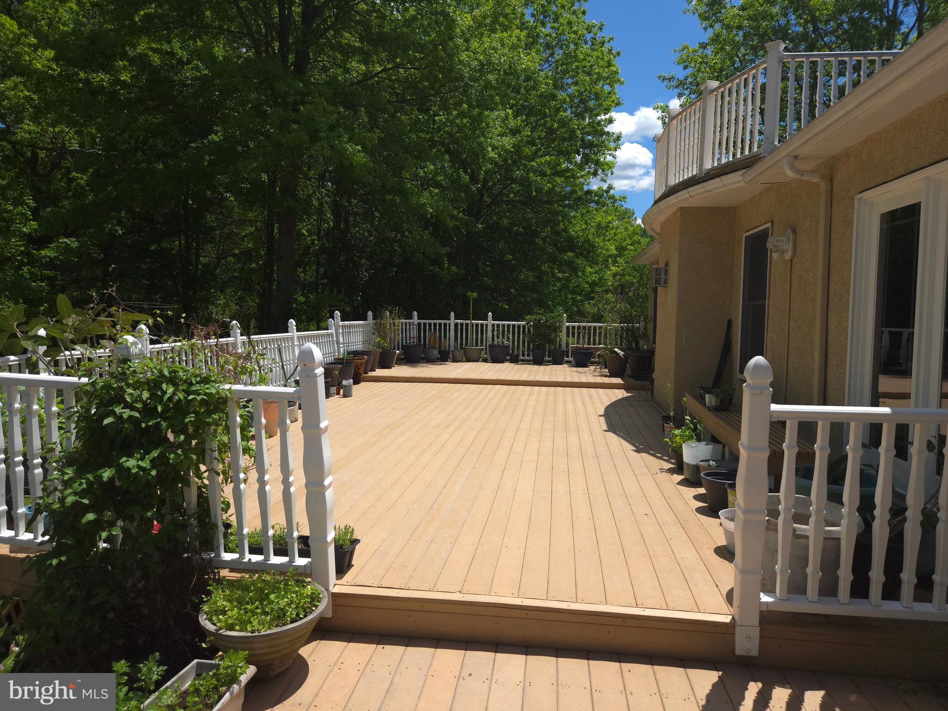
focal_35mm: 23
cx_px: 474
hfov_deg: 73.9
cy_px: 356
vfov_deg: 58.9
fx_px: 630
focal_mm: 5.4
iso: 50
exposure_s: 1/2776
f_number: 1.8
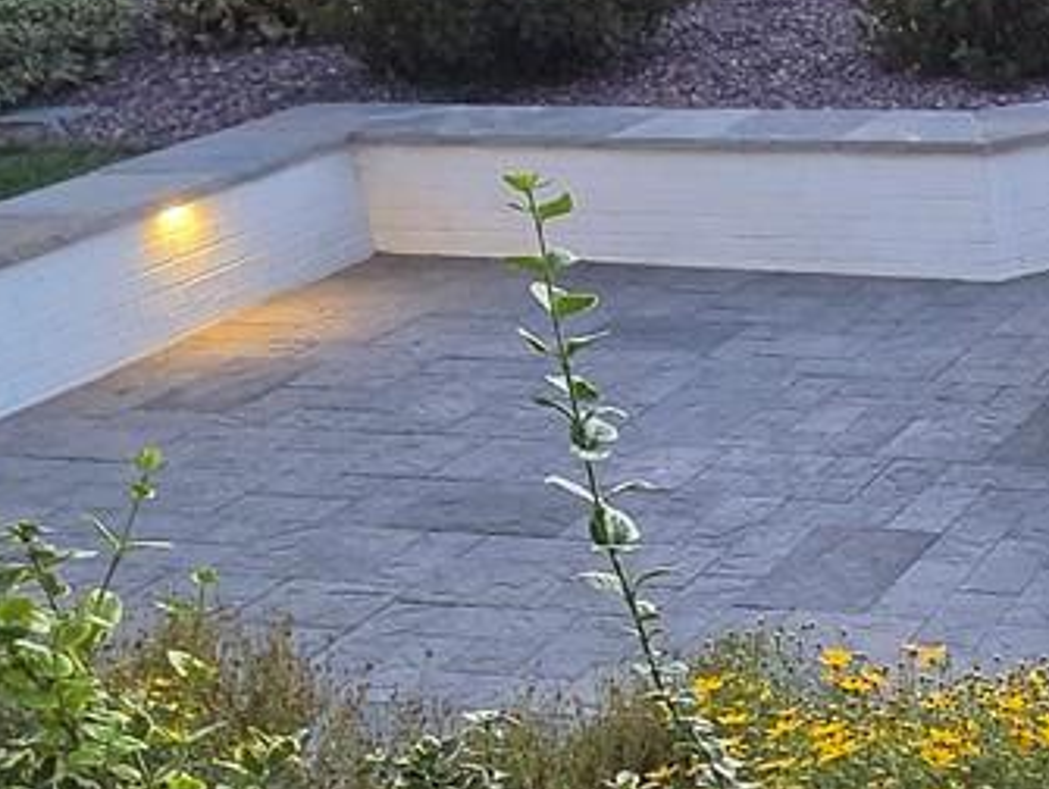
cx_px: 1422
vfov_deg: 23.3
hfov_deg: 25.9
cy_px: 632
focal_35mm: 62
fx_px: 1881
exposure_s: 1/60
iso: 250
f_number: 2.2
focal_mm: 2.2
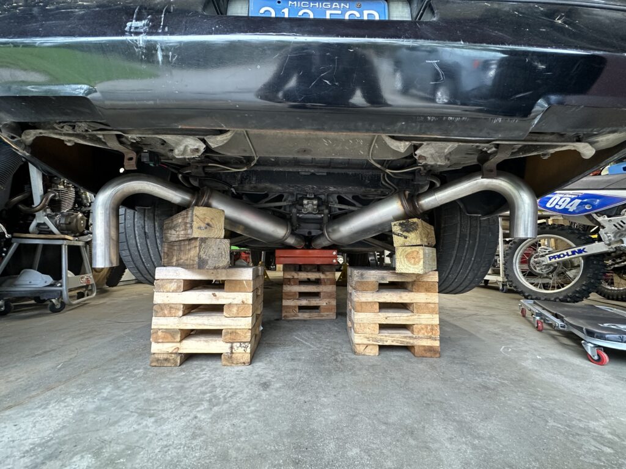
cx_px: 313
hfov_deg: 102.1
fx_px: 253
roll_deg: -1.0
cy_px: 234
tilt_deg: +5.1
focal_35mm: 14
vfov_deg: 85.7
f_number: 2.2
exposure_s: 1/60
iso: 320
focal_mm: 2.22
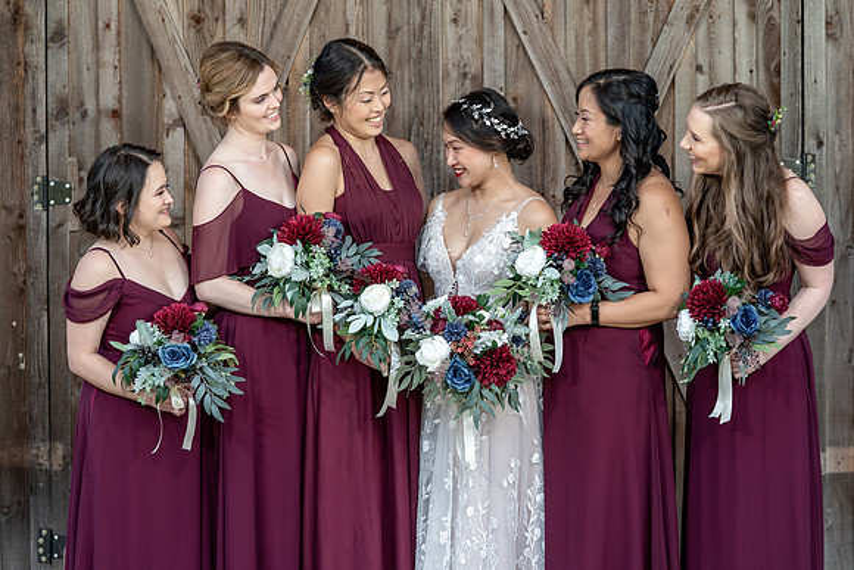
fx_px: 2407
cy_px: 285
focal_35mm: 101
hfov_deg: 20.1
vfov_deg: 13.5
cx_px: 413
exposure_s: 1/200
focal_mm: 98
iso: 250
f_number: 4
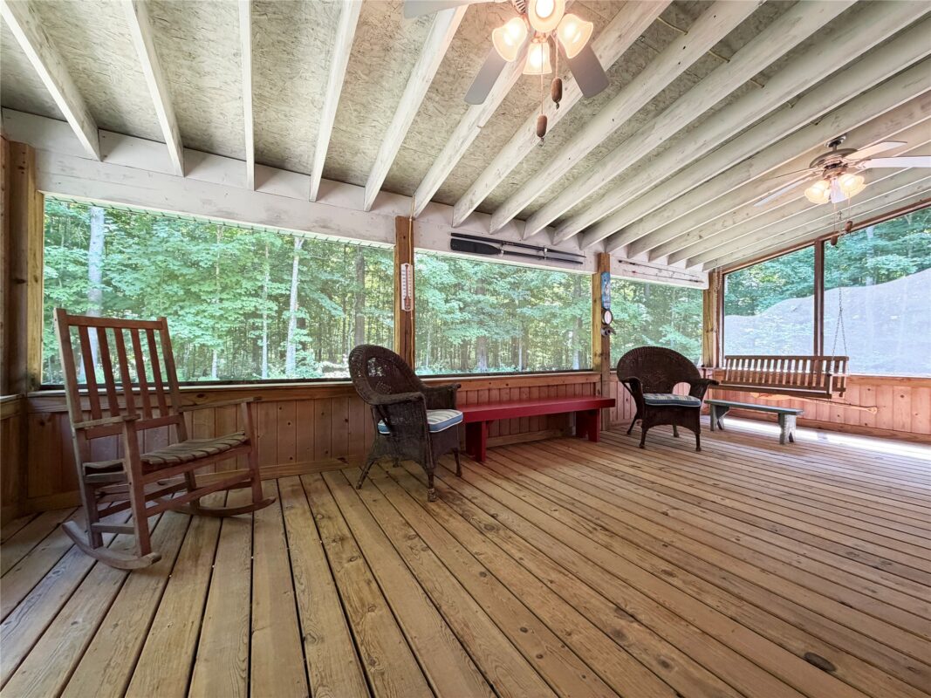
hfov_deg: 102.1
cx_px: 466
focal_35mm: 14
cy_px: 349
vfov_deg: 85.7
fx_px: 376
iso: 250
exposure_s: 1/120
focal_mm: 2.22
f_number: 2.2
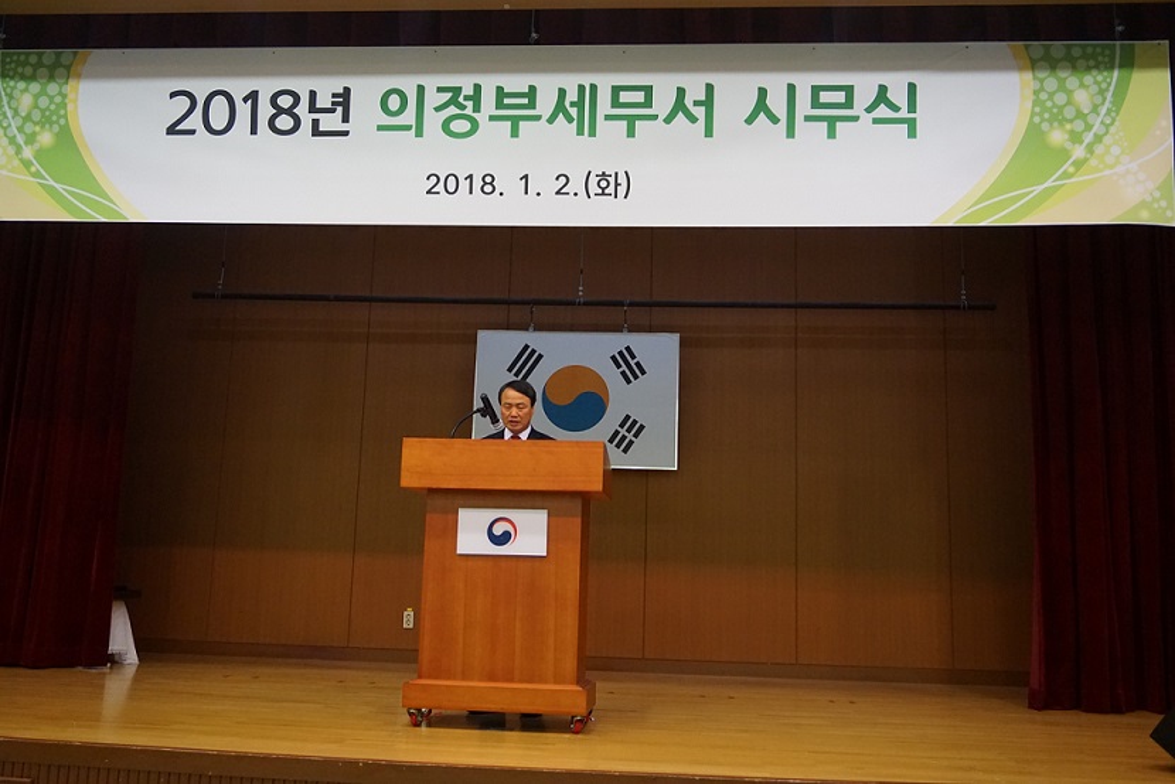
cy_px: 392
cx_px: 588
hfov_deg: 57.2
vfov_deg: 40.0
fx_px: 1077
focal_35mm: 33
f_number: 4
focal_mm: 22
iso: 2500
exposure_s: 1/160
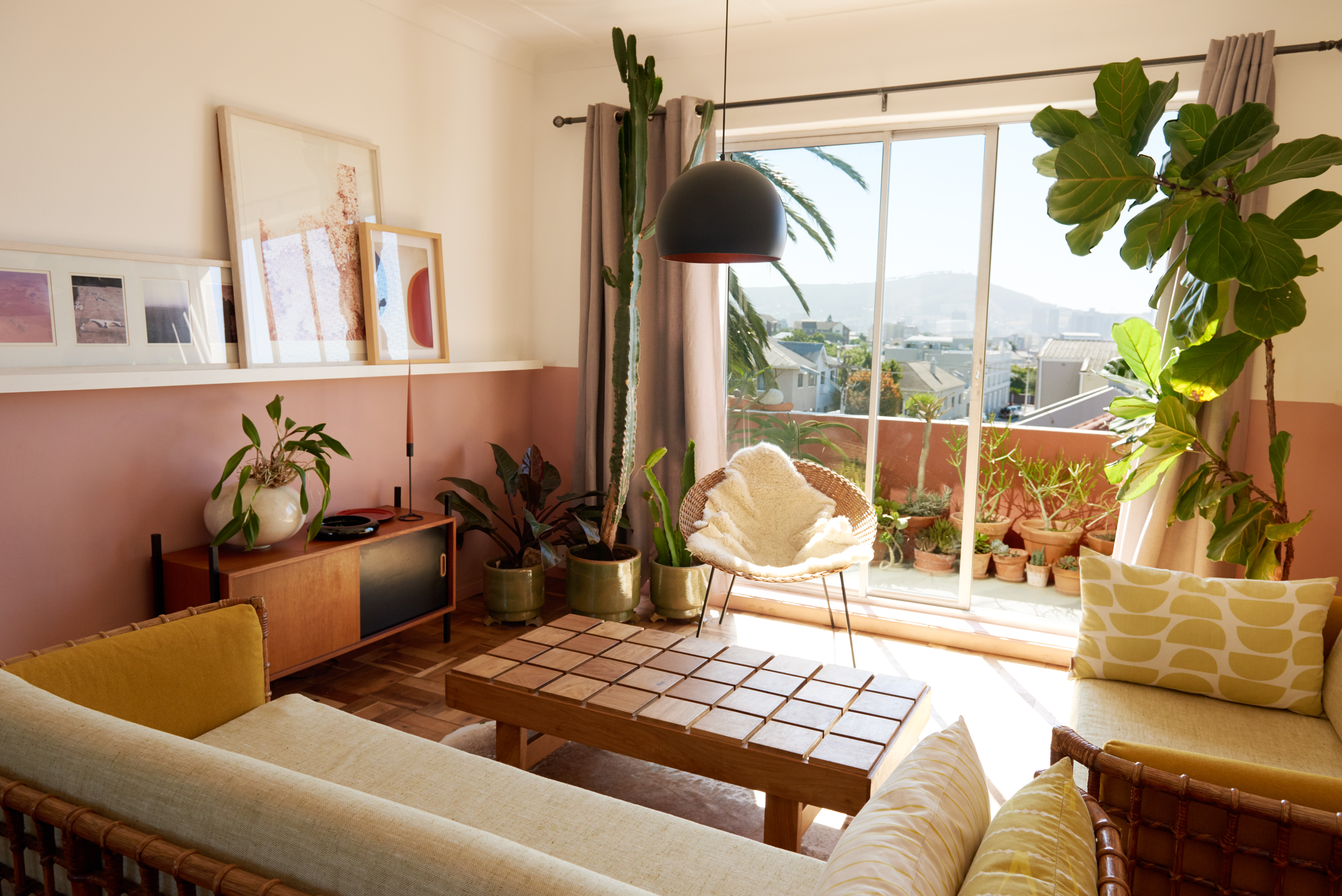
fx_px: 895
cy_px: 448
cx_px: 671
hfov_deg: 73.7
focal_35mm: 24
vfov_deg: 53.2
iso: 800
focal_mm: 24
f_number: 7.1
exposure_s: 1/250
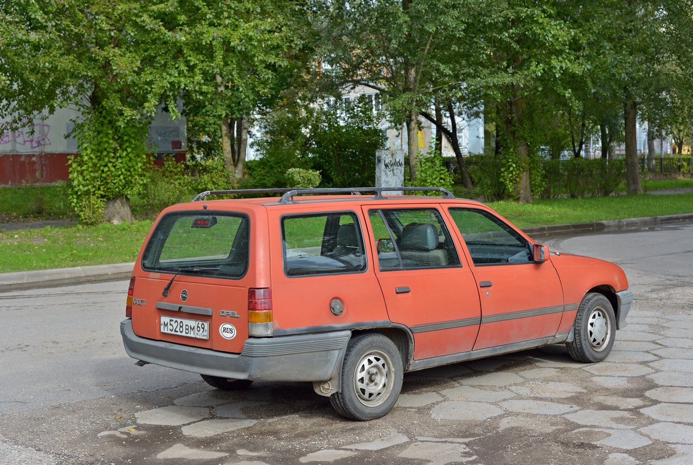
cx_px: 346
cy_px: 232
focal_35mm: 50
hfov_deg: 39.5
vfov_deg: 27.1
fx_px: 965
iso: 200
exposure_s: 1/320
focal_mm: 50
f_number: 6.3
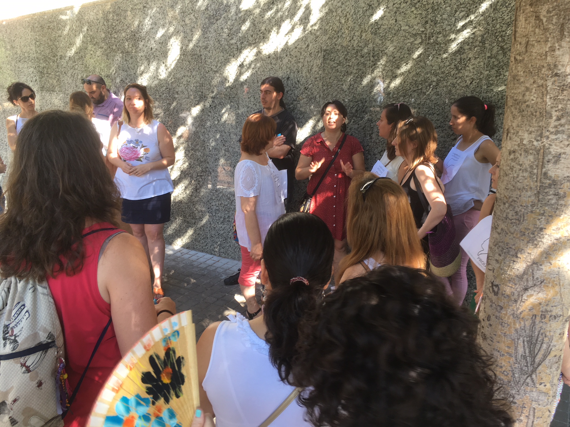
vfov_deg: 48.2
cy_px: 214
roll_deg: -2.9
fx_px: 478
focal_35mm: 29
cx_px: 285
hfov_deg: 61.7
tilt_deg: -15.9
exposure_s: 1/50
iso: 25
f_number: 2.2
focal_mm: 4.15
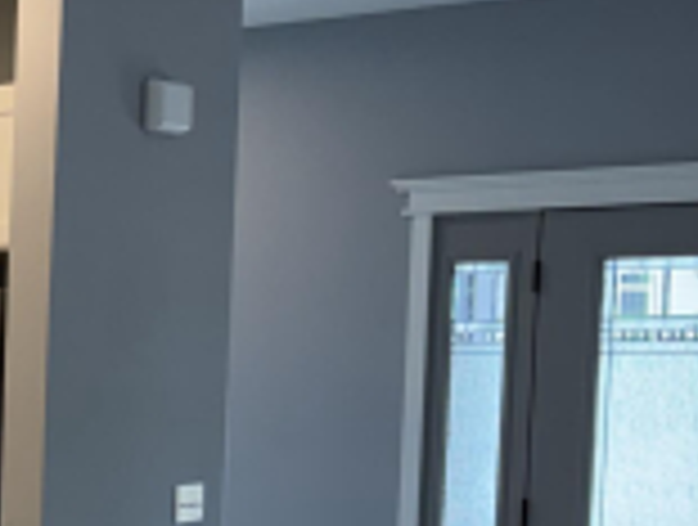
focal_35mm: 103
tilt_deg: -6.7
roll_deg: +0.0
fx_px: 2082
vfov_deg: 14.1
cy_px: 584
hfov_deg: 16.4
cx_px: -511
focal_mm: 6.76
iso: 125
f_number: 1.78
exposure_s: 1/120
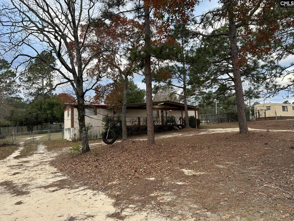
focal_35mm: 24
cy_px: 110
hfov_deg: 71.6
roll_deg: +2.0
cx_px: 147
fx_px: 204
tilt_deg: +5.4
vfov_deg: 56.8
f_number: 1.78
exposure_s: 1/185
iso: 64
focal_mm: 6.86
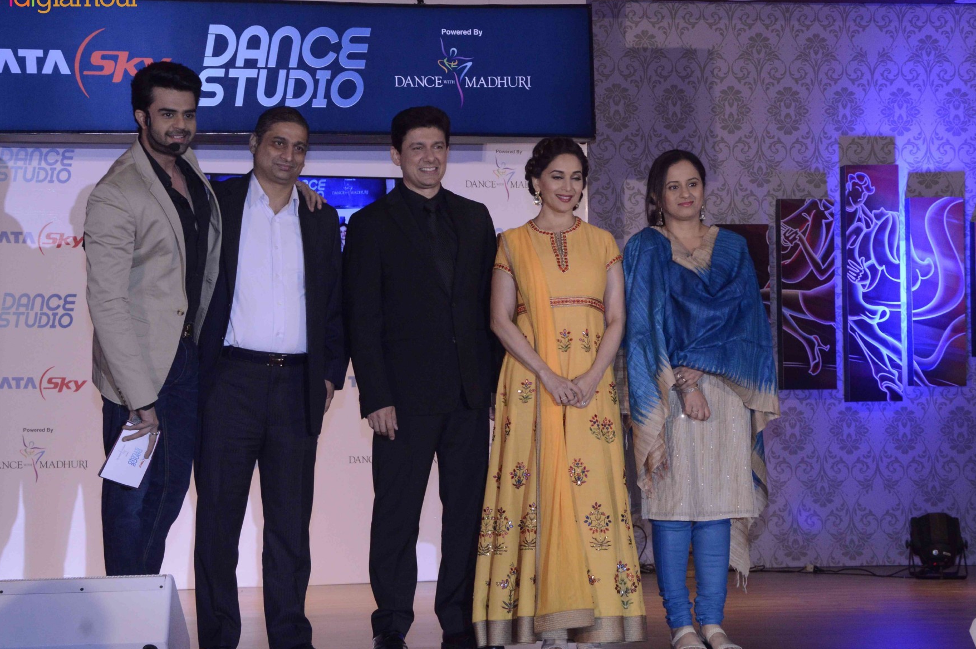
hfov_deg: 21.0
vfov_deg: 14.1
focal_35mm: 97
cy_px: 340
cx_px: 492
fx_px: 2628
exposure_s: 1/200
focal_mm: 58
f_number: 11
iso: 1600
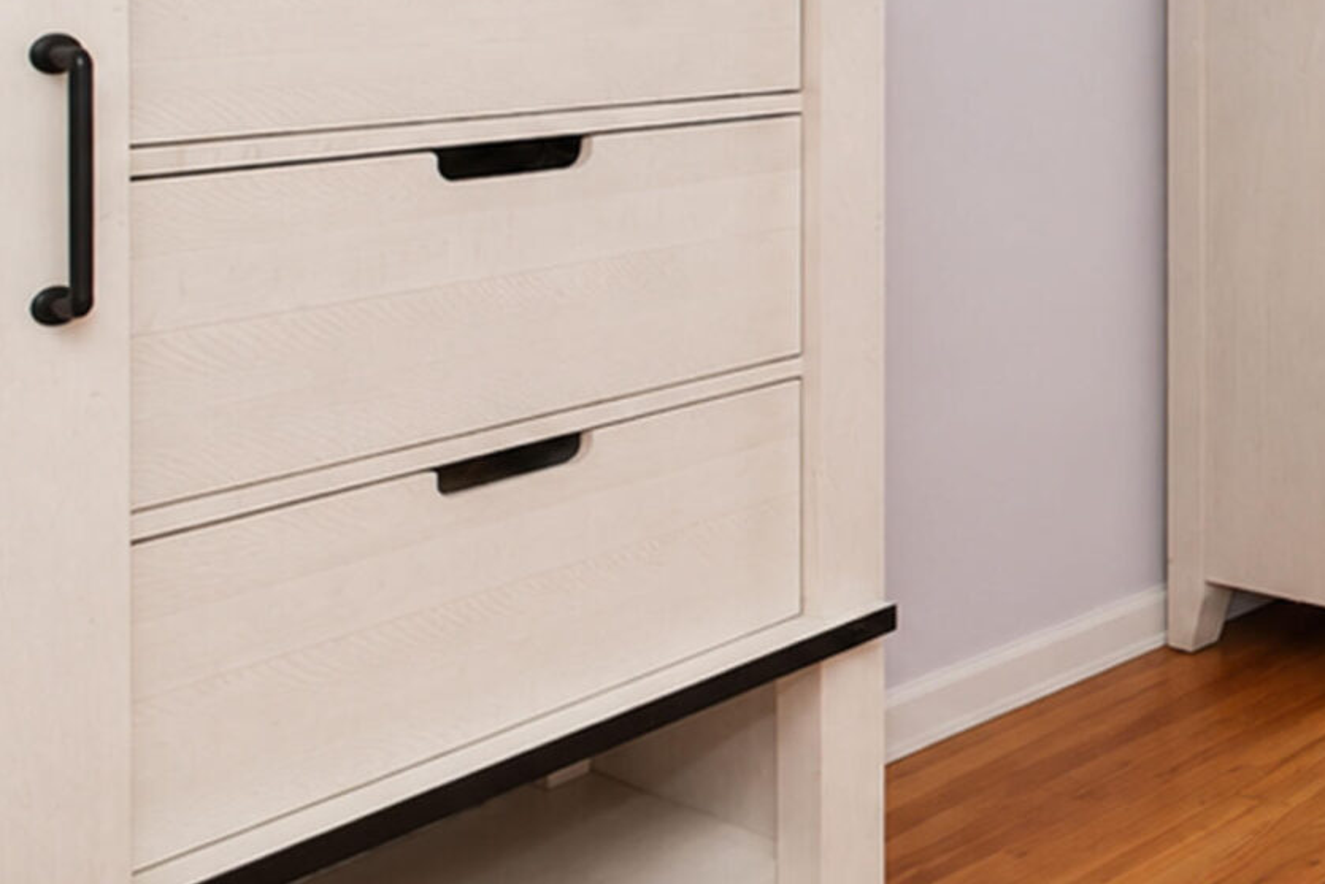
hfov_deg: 28.7
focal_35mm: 46
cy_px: -21
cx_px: 1953
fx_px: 1693
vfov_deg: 27.4
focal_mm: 10
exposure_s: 1/60
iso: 2000
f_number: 8
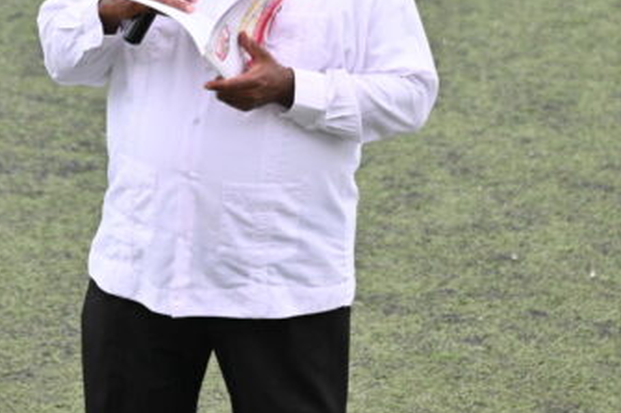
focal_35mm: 564
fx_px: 9724
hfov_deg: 3.7
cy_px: 56
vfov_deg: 2.4
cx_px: 243
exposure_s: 1/3200
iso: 1600
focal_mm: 200
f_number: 3.2
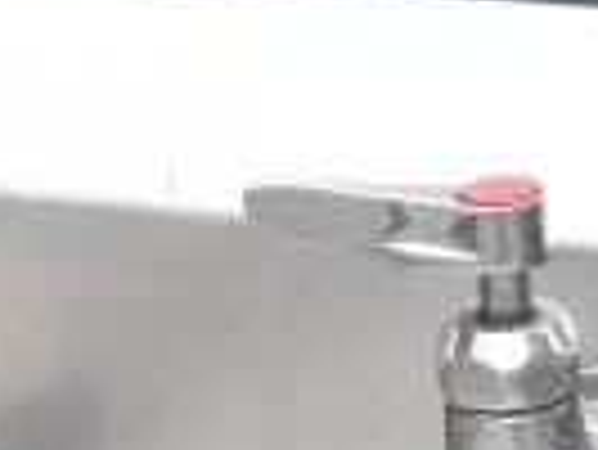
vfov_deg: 5.9
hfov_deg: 7.5
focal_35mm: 252
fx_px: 4357
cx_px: 1272
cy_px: 133
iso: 6400
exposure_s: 1/1250
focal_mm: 38
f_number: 18
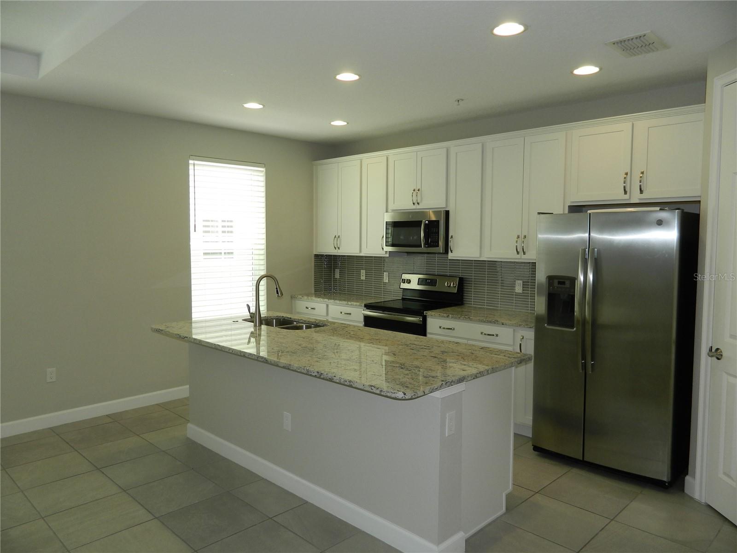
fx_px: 532
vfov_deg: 54.9
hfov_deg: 69.4
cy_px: 276
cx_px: 368
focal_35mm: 25
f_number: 3.1
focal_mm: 4.5
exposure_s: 1/50
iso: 80
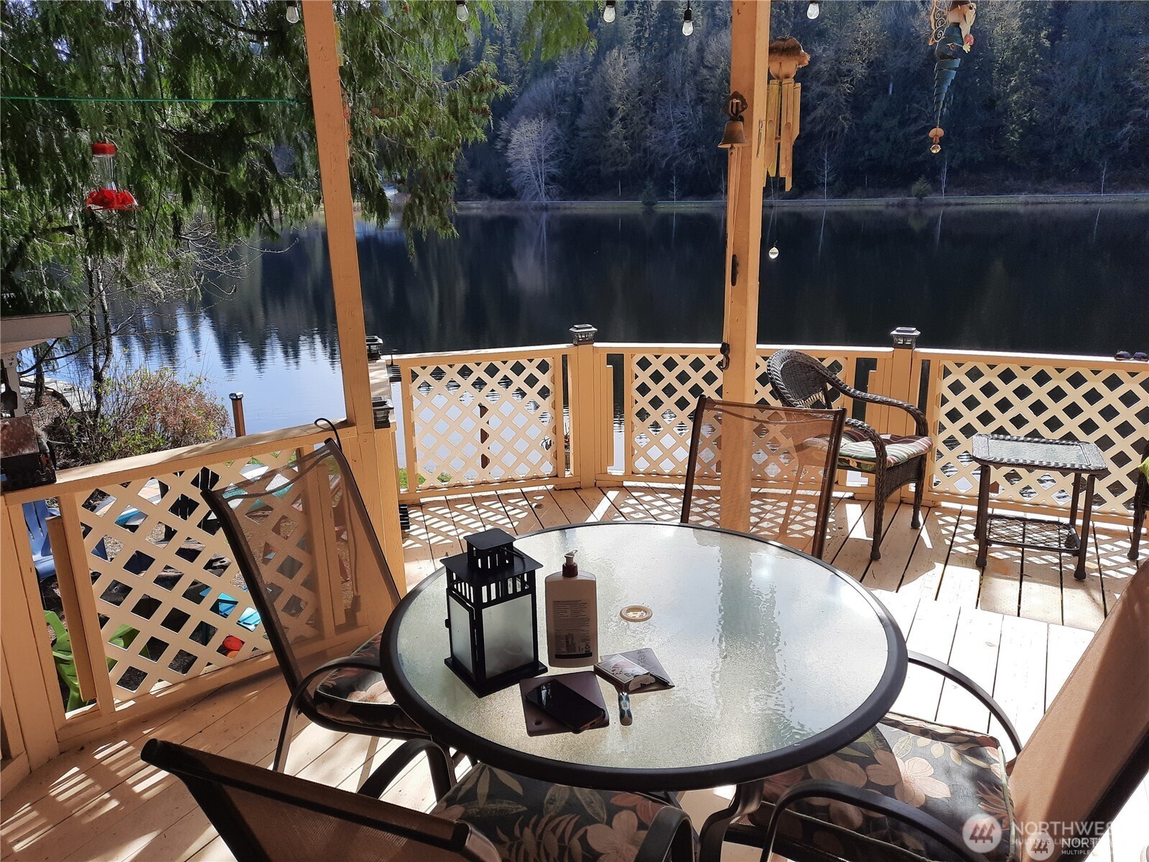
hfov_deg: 69.4
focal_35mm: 25
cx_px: 574
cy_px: 431
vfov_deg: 54.9
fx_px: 830
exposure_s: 1/796
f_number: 2
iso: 32
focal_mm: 4.6
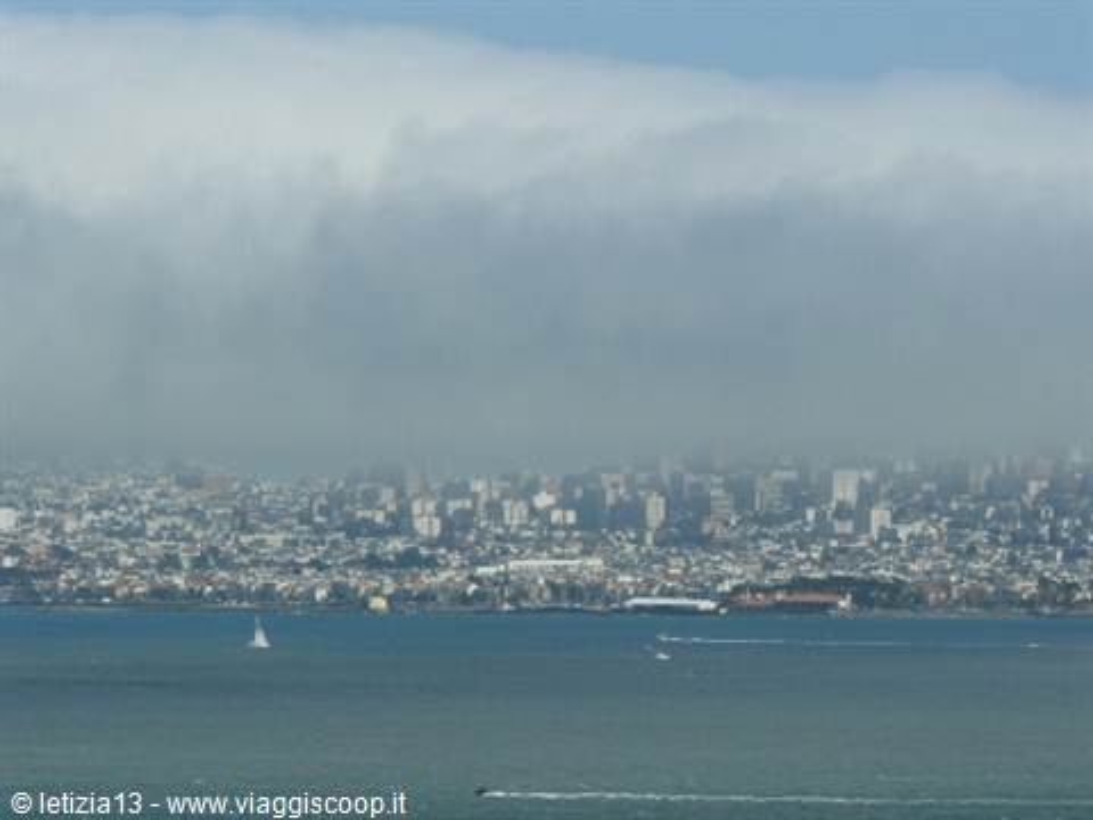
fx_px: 6347
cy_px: 410
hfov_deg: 9.8
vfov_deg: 7.4
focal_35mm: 201
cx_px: 546
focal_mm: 33.5
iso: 100
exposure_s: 1/400
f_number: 7.1
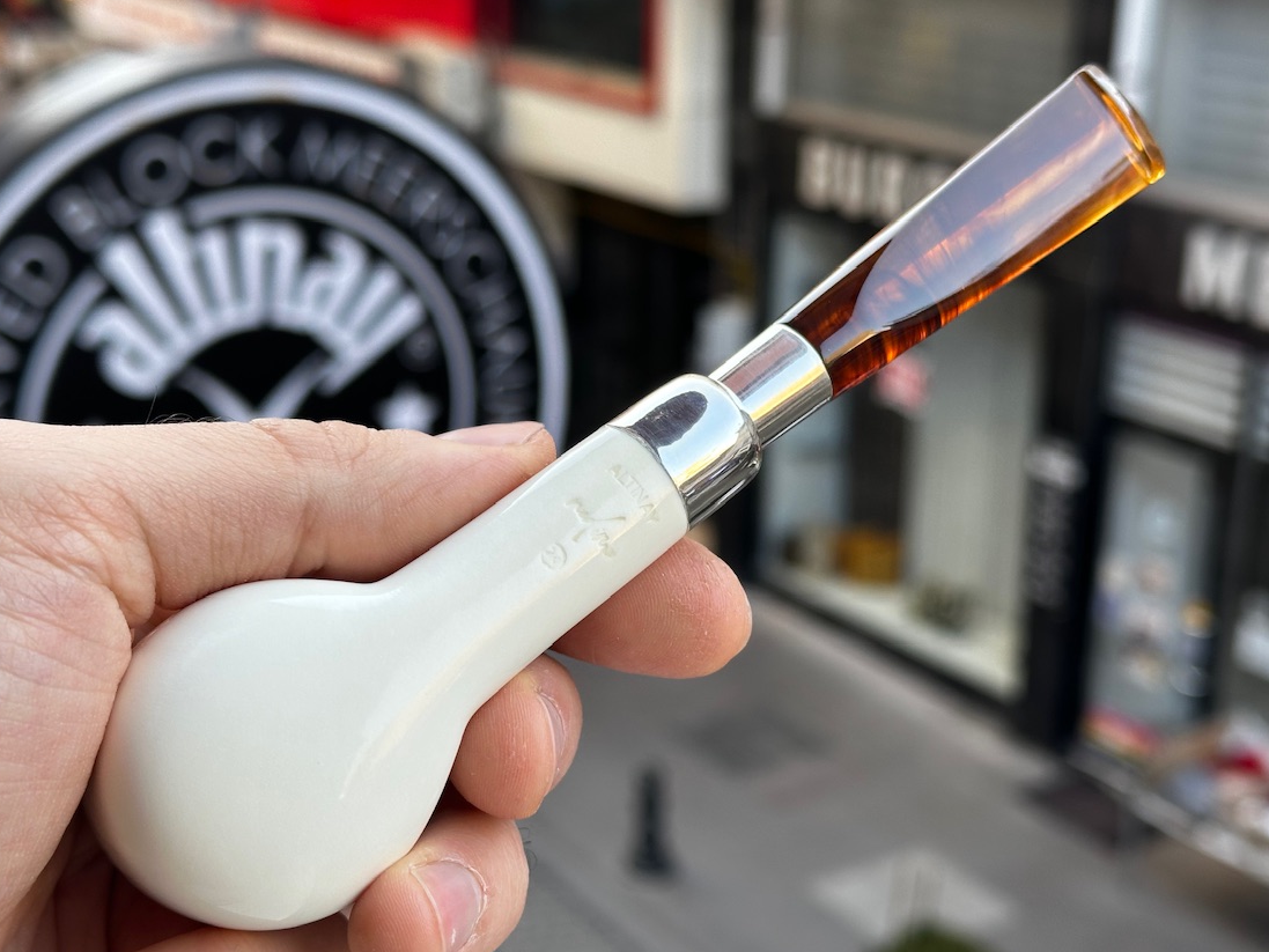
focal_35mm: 56
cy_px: 499
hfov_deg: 34.3
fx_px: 2053
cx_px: 612
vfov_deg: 26.1
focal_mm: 6.86
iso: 50
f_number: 1.78
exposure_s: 1/171
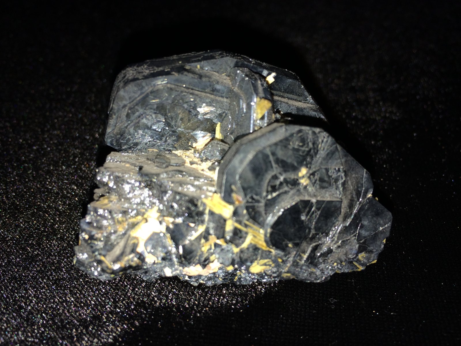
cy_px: 173
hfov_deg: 60.0
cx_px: 230
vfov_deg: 46.8
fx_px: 400
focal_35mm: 30
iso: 32
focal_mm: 4.12
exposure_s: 1/241
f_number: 2.2
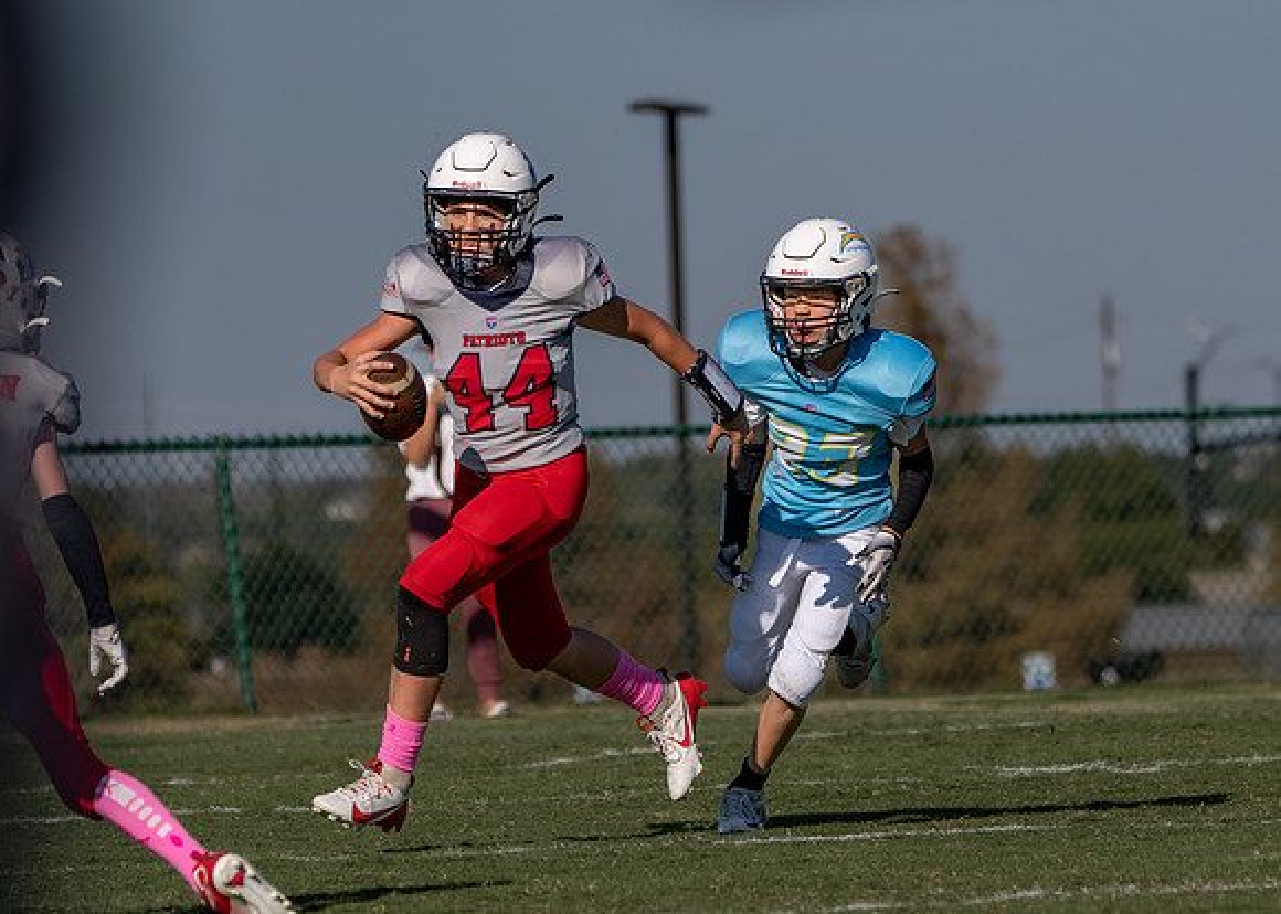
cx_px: 653
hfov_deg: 5.2
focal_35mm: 388
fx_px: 14123
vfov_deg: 3.7
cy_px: 456
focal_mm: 221
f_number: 5.6
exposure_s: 1/2000
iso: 125
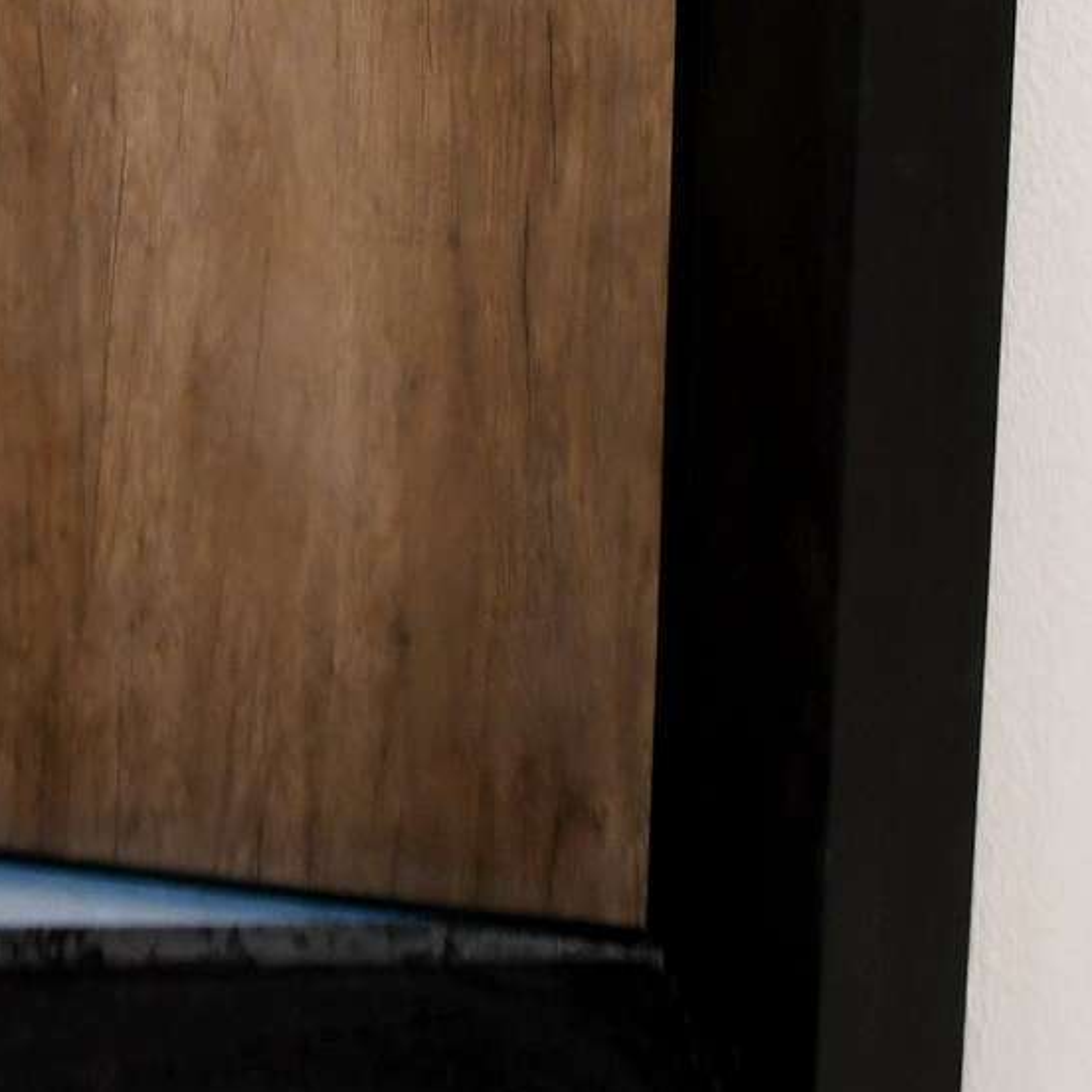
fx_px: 1856
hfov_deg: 30.8
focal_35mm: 52
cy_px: -502
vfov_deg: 25.5
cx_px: 47
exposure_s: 1/6
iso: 1000
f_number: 11
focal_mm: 10
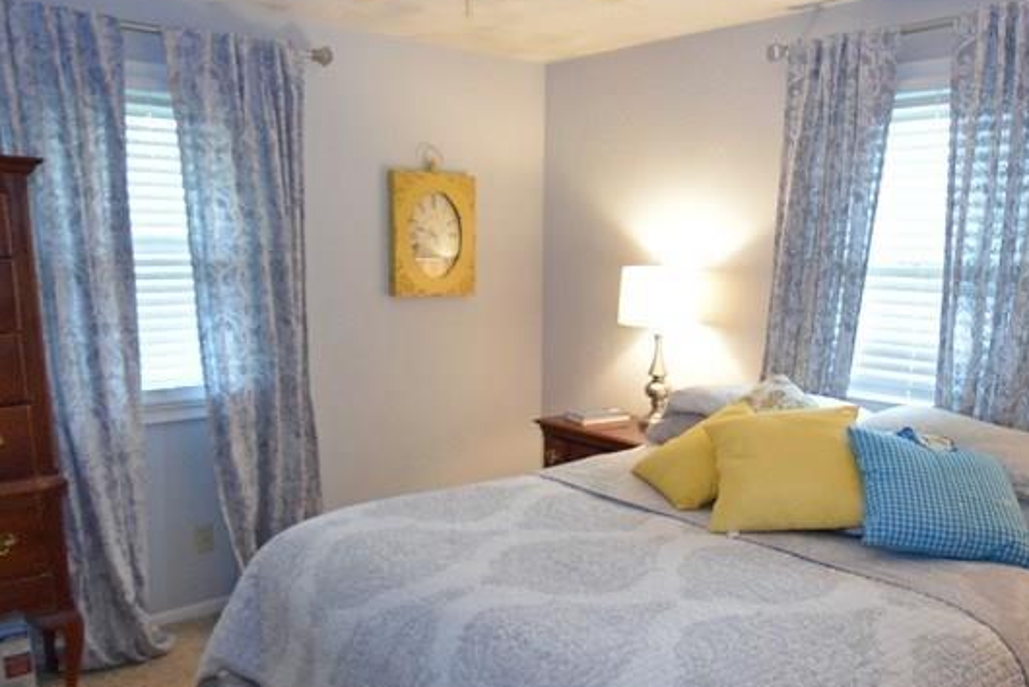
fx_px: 829
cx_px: 555
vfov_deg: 44.5
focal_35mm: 29
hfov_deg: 63.5
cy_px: 448
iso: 2200
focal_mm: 10
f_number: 3.5
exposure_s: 1/60
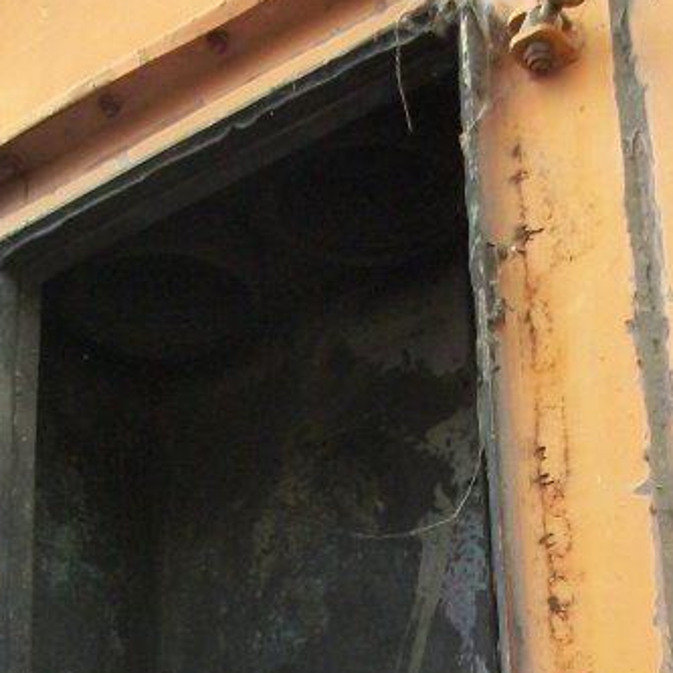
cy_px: 863
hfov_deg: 19.9
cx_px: 420
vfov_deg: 18.6
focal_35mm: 87
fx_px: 1914
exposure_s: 1/500
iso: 257
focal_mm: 5.7
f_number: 2.9
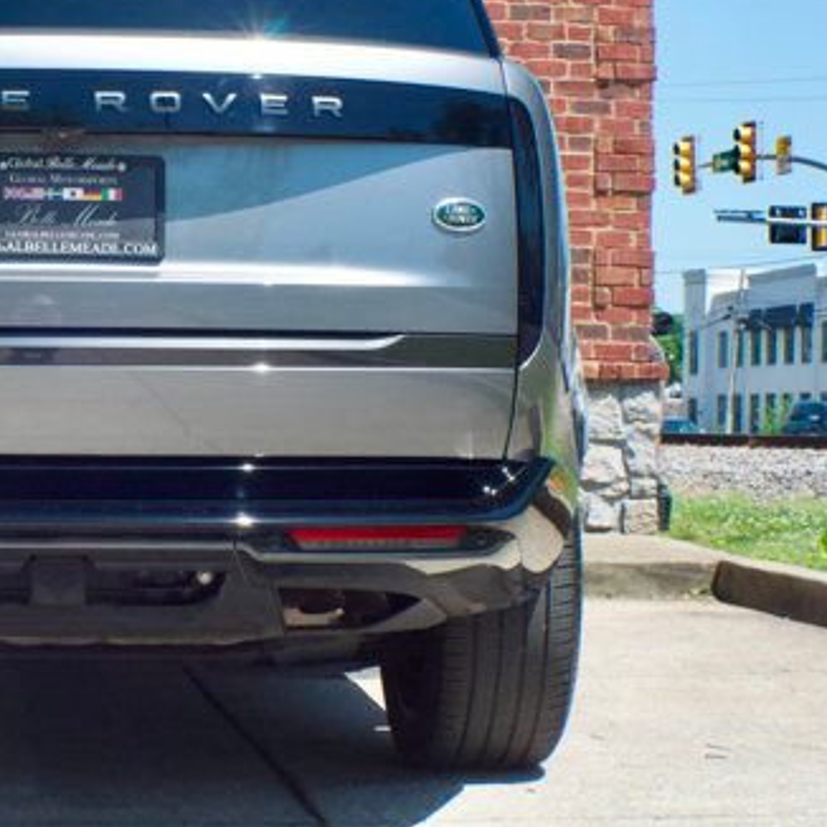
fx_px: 3379
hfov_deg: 13.8
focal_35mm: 125
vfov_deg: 13.9
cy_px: 298
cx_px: 61
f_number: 16
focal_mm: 50
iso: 2000
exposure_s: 1/1000
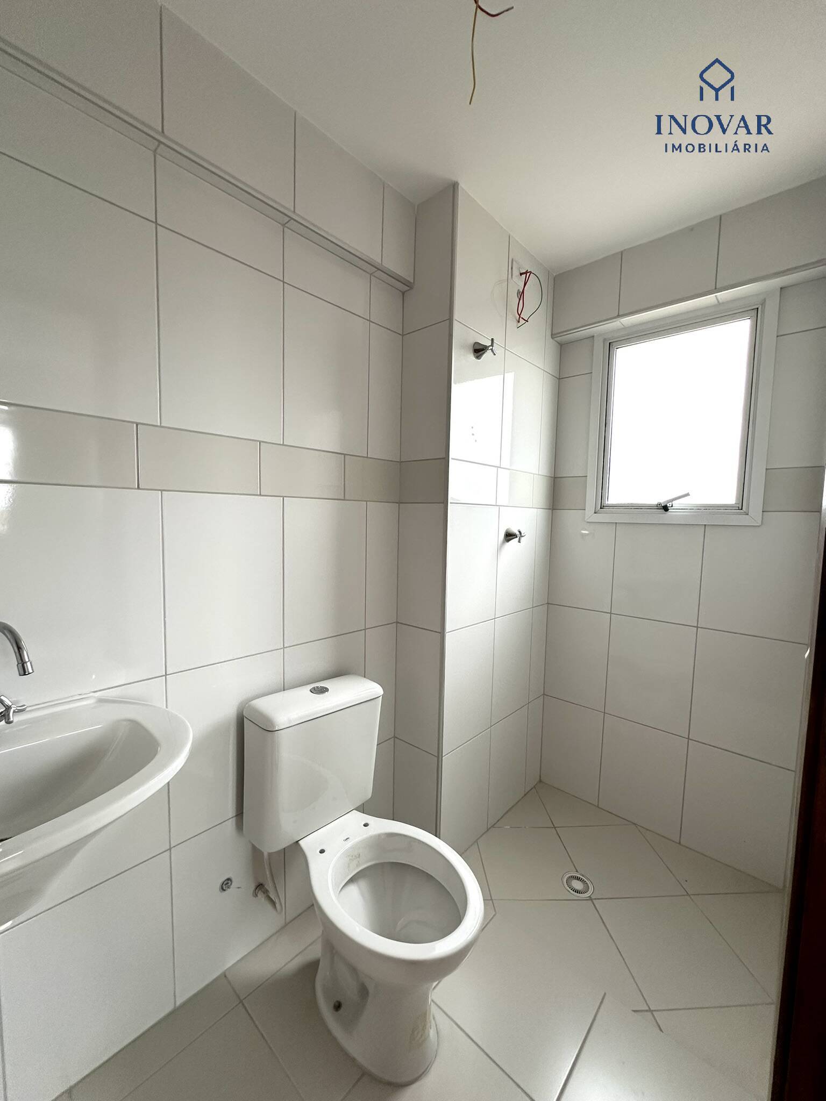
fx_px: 445
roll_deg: -1.8
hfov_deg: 85.7
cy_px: 550
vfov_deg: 102.1
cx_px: 413
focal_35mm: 14
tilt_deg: -3.6
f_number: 2.2
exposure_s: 1/99
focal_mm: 2.22
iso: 125
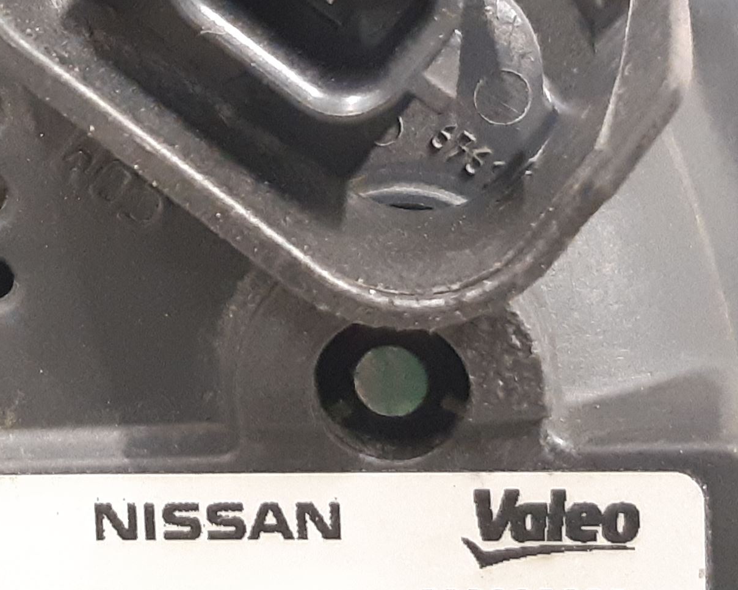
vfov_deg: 34.3
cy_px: 165
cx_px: 191
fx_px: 939
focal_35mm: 43
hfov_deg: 41.7
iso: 500
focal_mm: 3.93
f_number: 1.7
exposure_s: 1/25
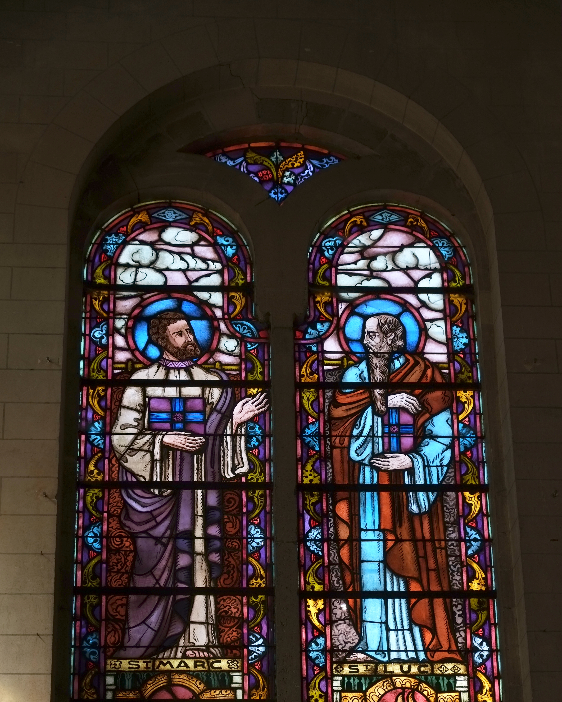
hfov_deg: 17.9
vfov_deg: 22.2
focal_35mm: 86
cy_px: 419
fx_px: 1788
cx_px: 280
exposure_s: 1/30
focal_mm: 50.5
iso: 200
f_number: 5
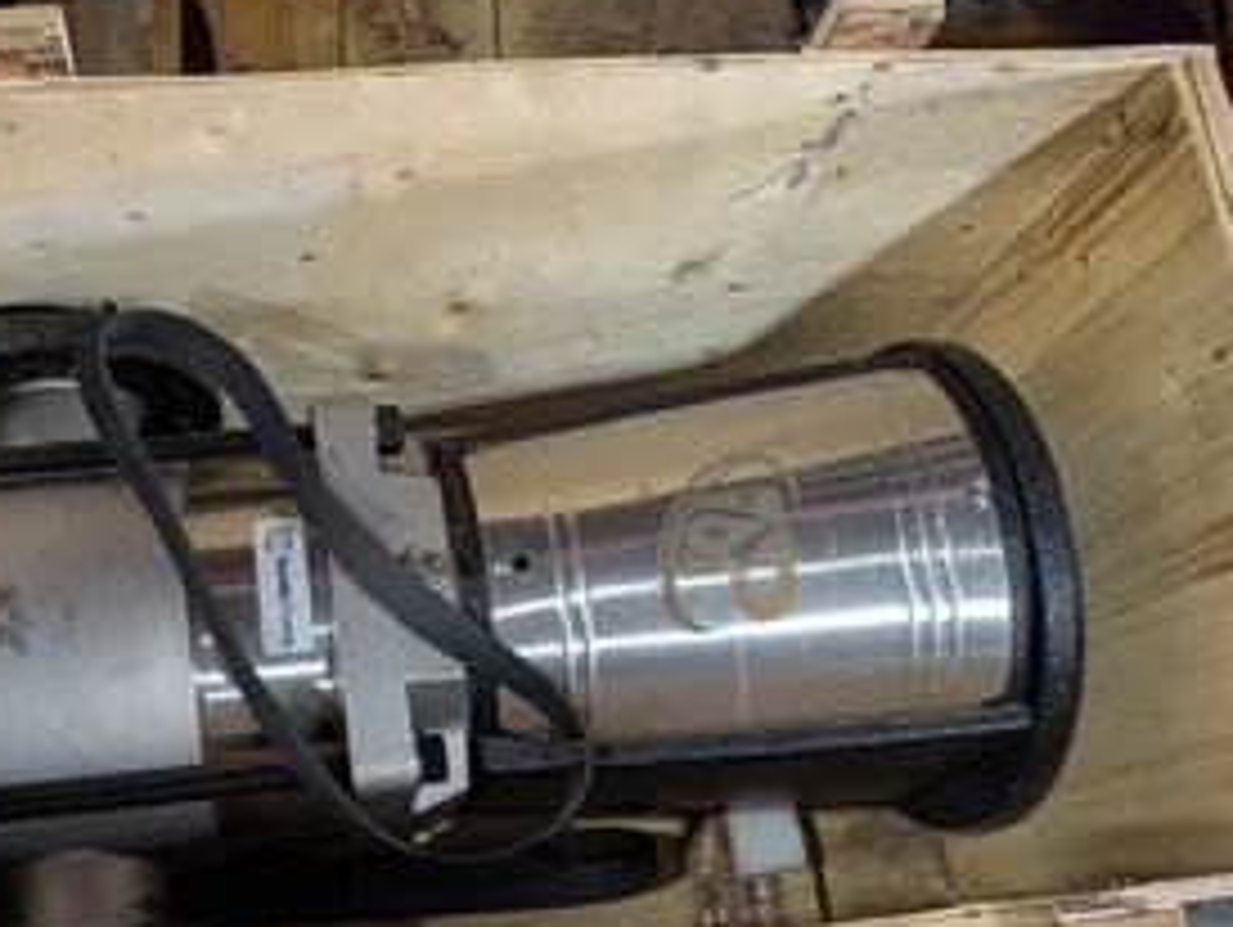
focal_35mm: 35
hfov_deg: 51.5
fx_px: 1248
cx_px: 405
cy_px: 614
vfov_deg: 40.3
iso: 1236
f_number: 1.68
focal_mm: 6.9
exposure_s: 1/340
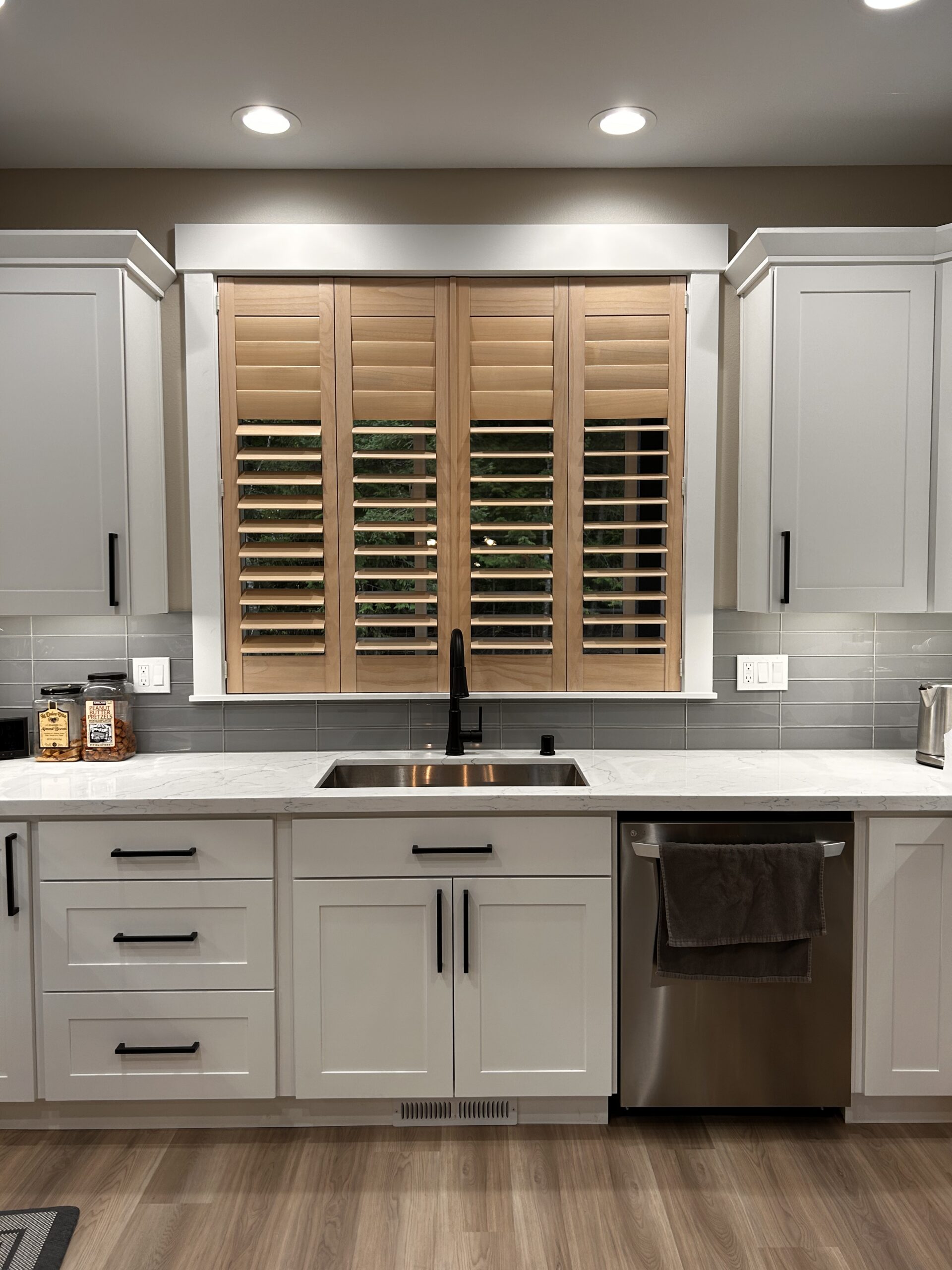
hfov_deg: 53.1
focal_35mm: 26
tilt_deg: -2.9
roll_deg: +0.2
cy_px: 635
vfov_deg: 67.3
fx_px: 953
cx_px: 476
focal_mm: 5.7
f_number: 1.5
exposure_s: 1/120
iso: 64
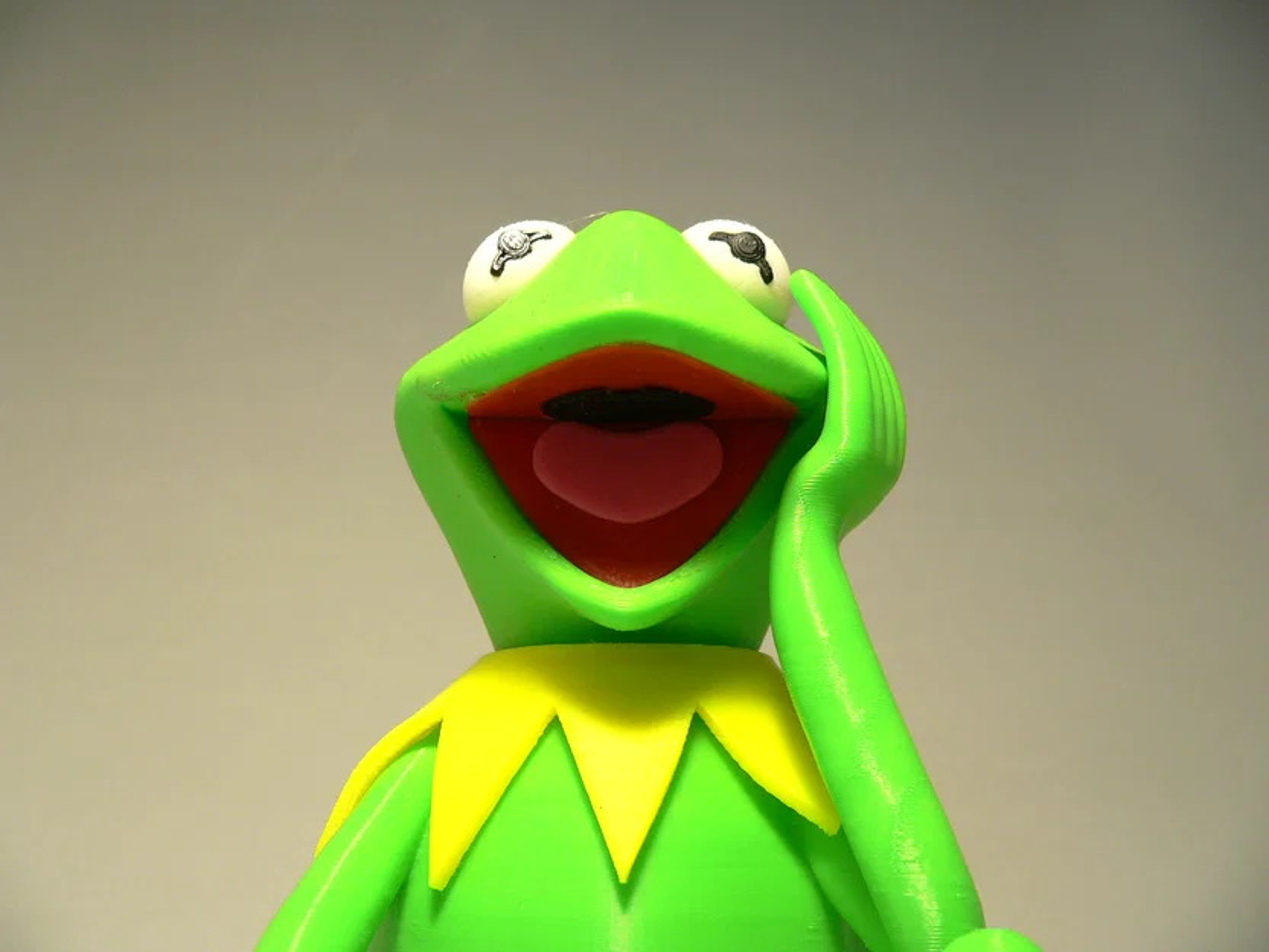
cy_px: 476
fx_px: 1320
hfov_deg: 51.3
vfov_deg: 39.7
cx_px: 634
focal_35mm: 36
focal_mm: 6
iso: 150
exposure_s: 1/60
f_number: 2.8
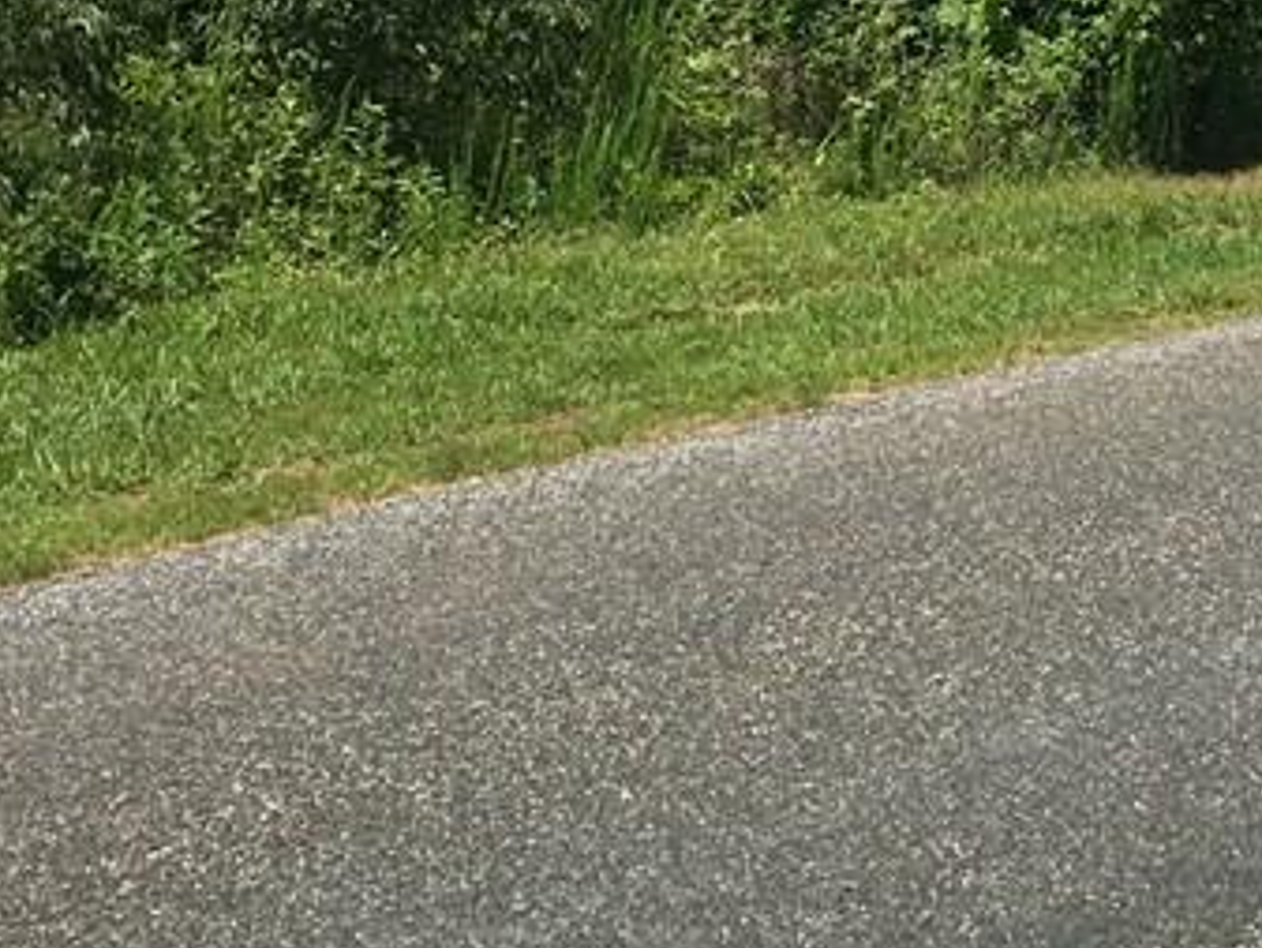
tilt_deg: -3.2
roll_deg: +2.3
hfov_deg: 21.8
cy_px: -195
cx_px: 1105
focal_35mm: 88
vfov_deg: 16.1
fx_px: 3209
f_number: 2.2
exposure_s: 1/2331
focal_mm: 4.15
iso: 25
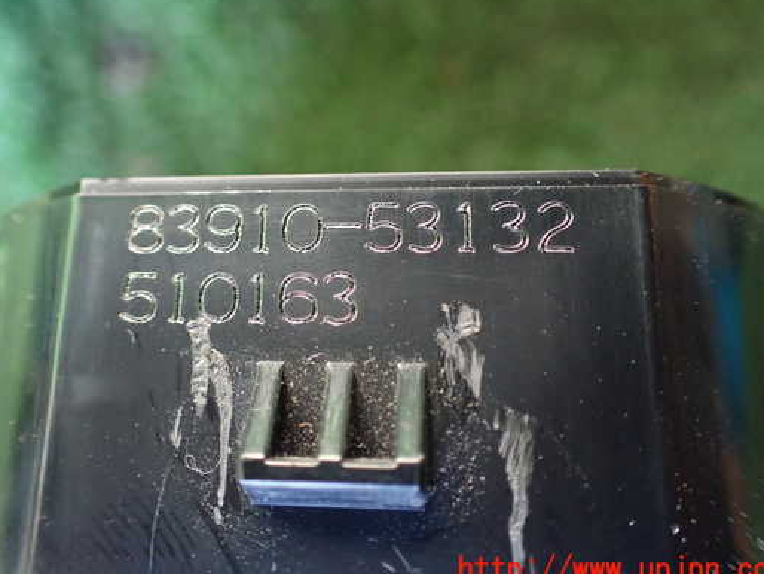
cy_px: 254
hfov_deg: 52.5
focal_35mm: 35
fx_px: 773
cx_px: 348
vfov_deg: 40.7
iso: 800
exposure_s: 1/125
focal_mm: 5.4
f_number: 2.3
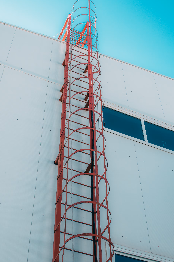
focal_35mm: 56
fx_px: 403
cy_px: 128
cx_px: 88
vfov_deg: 35.9
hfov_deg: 24.3
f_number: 7.1
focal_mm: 35
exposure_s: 1/160
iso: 100
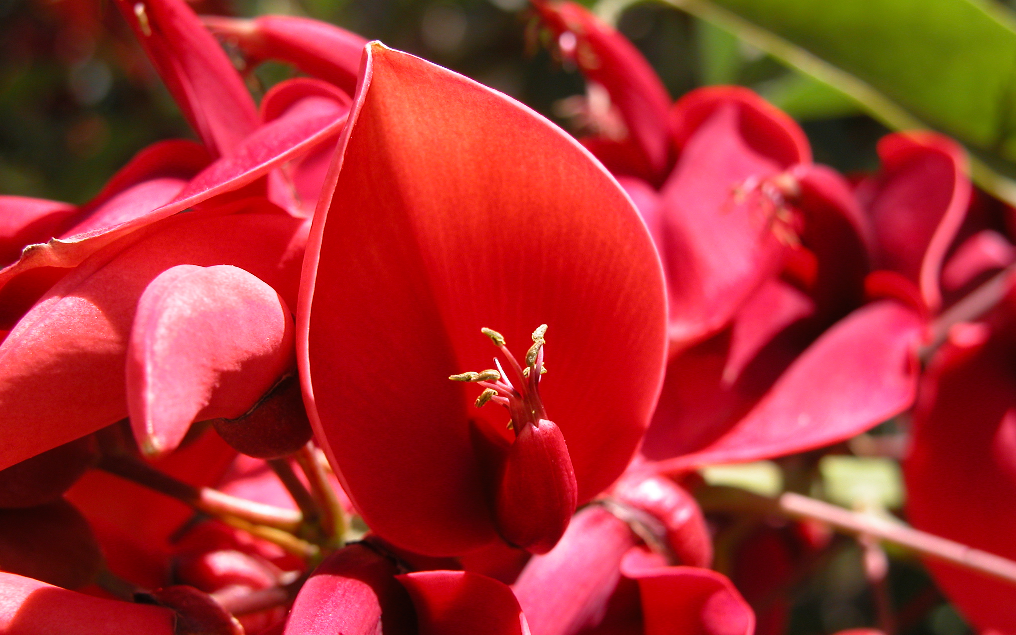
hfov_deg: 26.1
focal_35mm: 79
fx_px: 2188
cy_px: 366
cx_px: 509
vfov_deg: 16.5
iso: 100
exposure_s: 1/196
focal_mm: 18.8
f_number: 4.7
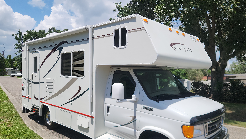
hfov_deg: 69.8
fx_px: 176
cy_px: 84
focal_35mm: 27
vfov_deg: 42.7
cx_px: 128
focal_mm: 5.4
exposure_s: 1/2352
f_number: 1.8
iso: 20
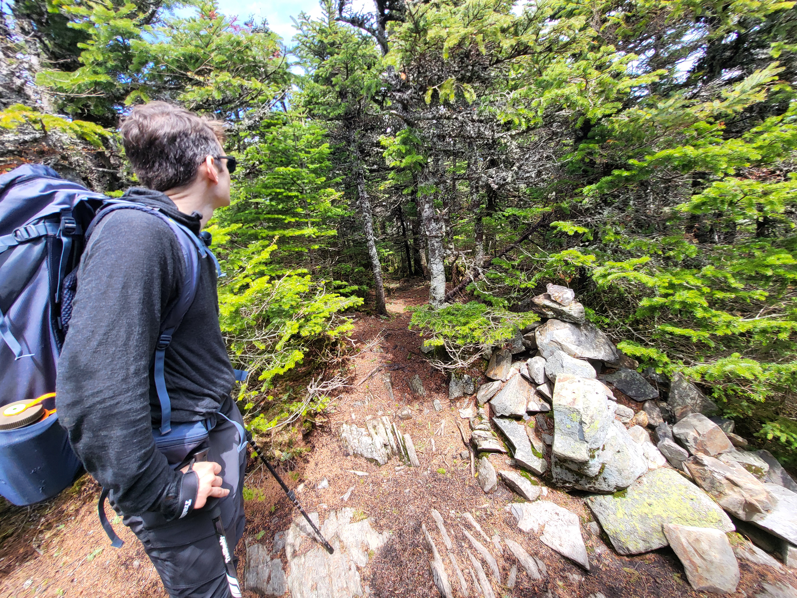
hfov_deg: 106.2
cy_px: 299
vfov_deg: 89.9
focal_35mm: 13
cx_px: 398
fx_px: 299
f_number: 2.2
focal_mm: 1.74
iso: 32
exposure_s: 1/169
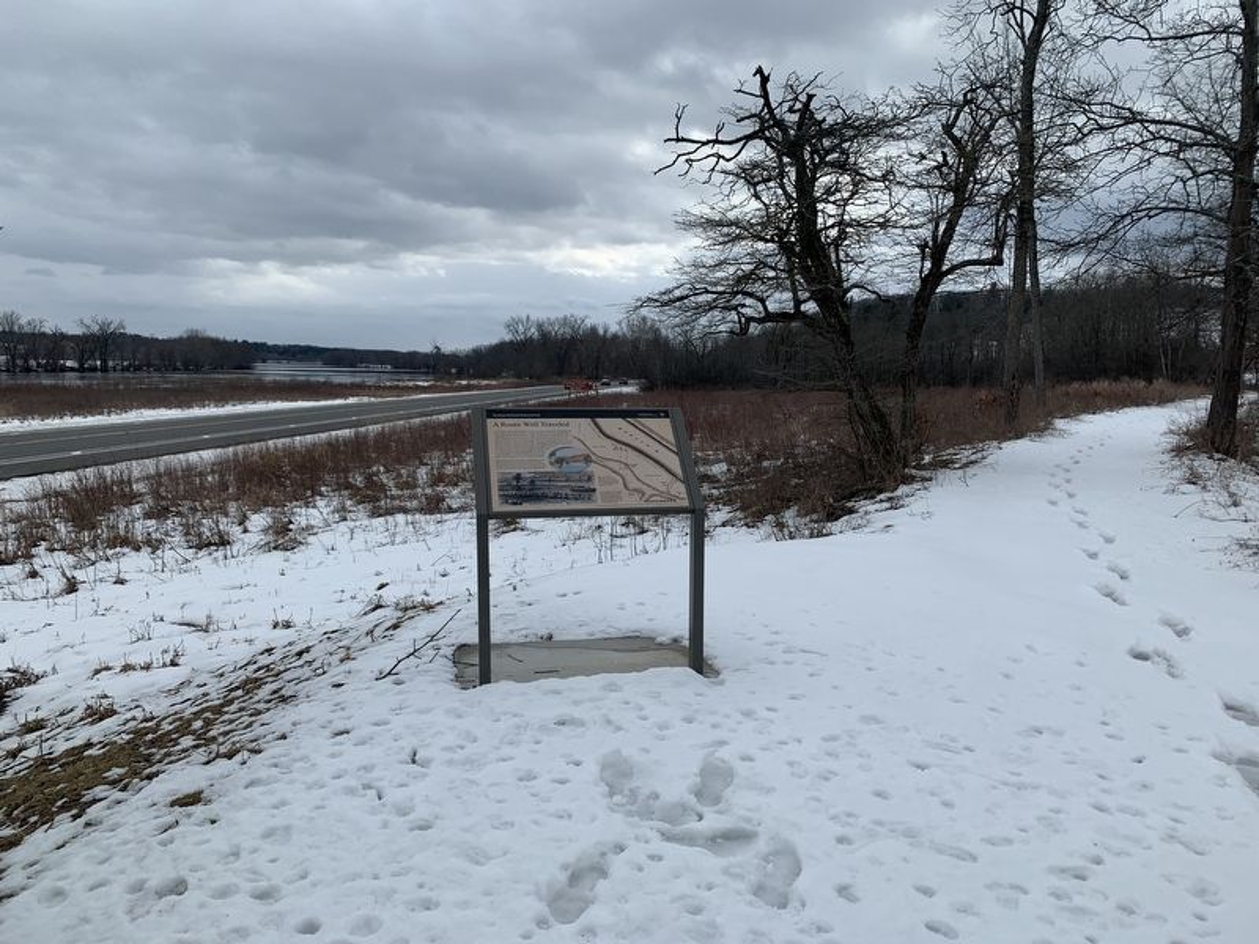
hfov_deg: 67.3
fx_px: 946
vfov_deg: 53.1
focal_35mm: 26
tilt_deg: -3.6
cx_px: 630
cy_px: 472
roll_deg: -4.5
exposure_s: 1/2994
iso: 25
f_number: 1.8
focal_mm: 4.25
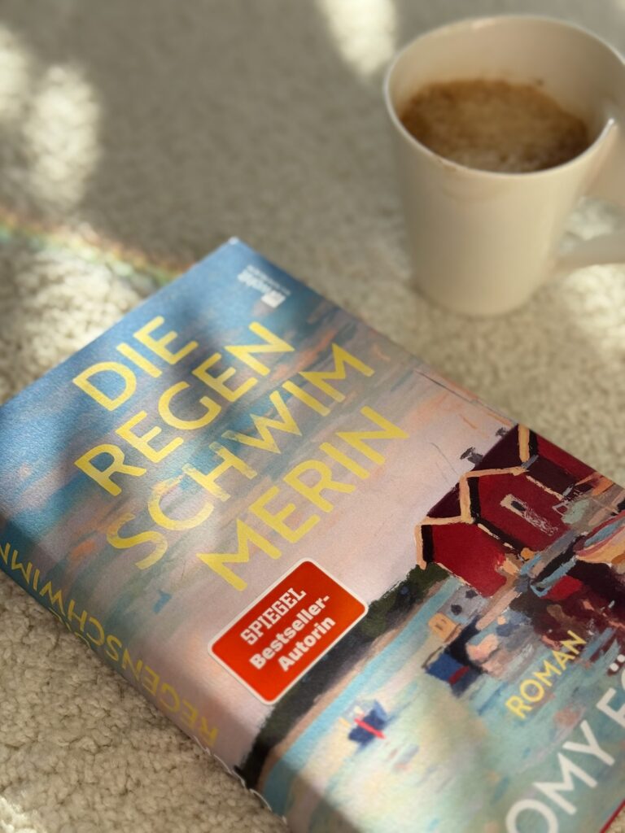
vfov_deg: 39.7
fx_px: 1156
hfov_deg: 30.3
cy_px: 416
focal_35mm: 48
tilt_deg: -50.3
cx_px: 312
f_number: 1.78
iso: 64
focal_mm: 6.76
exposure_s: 1/1427
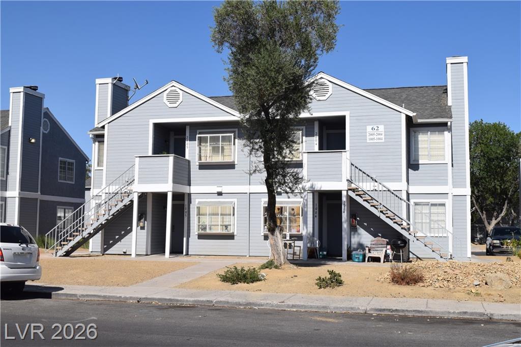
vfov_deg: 29.8
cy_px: 174
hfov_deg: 43.6
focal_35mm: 45
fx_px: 651
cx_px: 260
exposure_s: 1/500
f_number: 11
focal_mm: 30
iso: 200
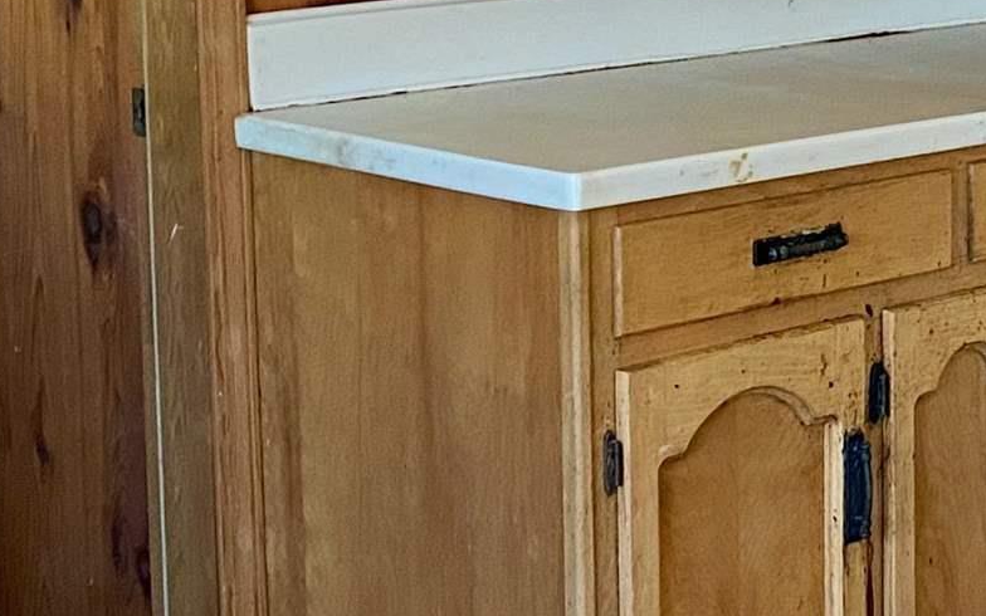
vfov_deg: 12.0
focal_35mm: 108
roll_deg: -0.5
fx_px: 2902
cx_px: 1292
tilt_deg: -6.1
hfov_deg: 18.0
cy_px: -38
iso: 320
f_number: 1.8
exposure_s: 1/60
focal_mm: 4.25
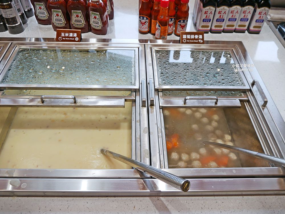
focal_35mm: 28
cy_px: 107
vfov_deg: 49.8
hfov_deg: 63.4
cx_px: 142
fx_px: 231
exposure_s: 1/100
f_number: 3.5
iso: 200
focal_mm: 14
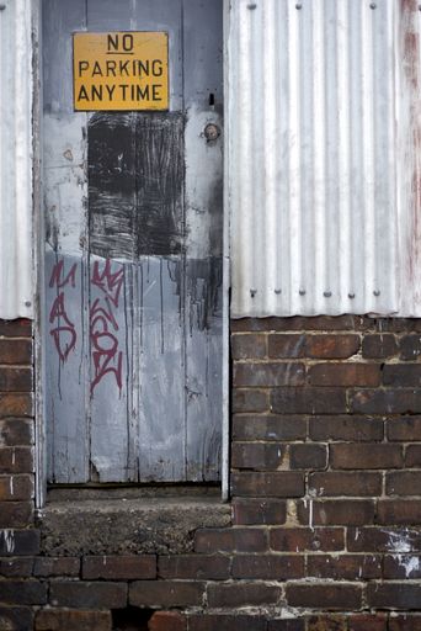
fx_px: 1576
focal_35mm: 90
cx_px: 210
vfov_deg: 22.6
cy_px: 316
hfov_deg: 15.2
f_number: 3.5
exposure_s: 1/250
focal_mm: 90
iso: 200
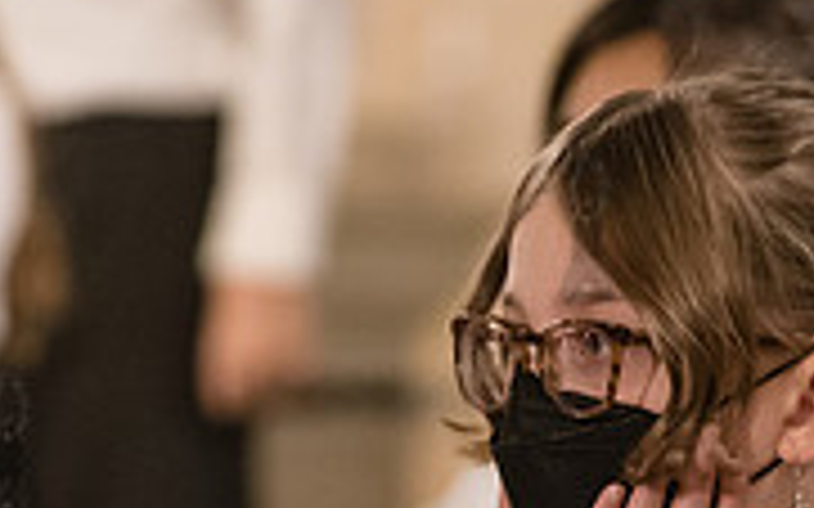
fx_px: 14504
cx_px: 585
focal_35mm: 654
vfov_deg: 2.0
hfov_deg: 3.2
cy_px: 659
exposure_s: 1/200
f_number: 4
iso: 4000
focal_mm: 200
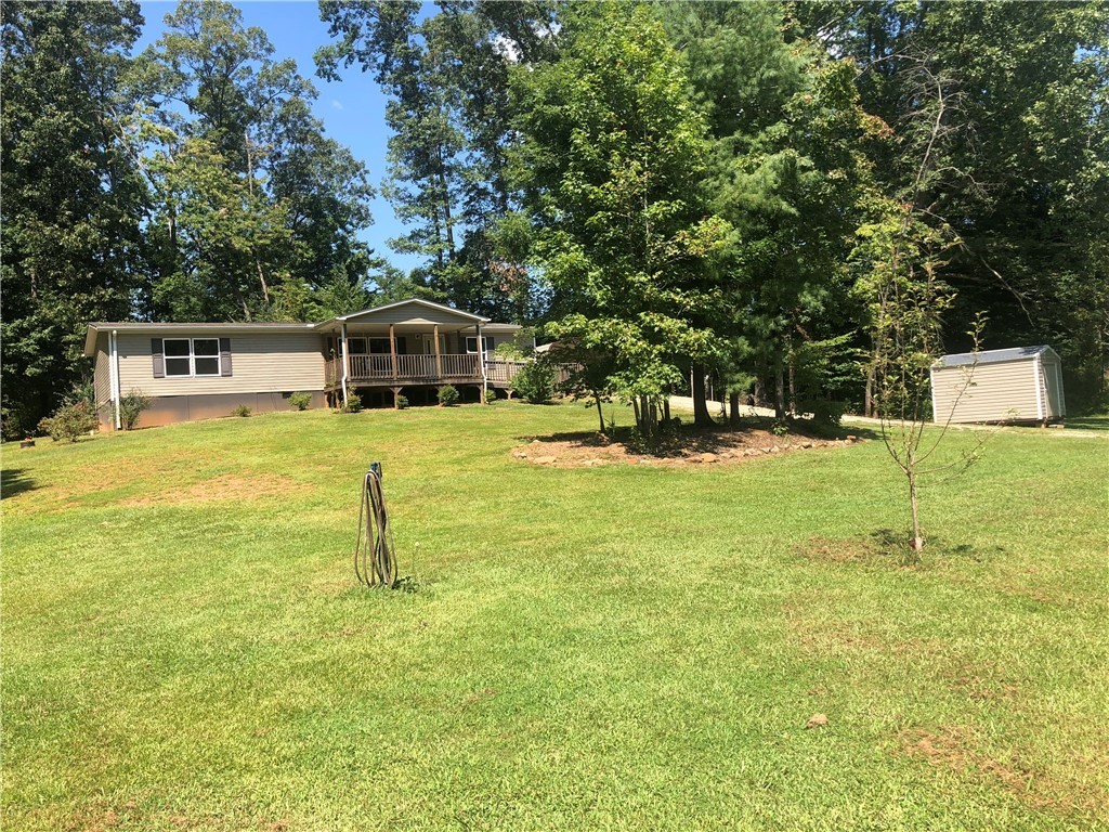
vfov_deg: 48.2
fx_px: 929
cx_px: 554
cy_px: 416
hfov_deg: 61.7
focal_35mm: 29
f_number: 1.8
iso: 20
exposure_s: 1/1033
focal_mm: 3.99
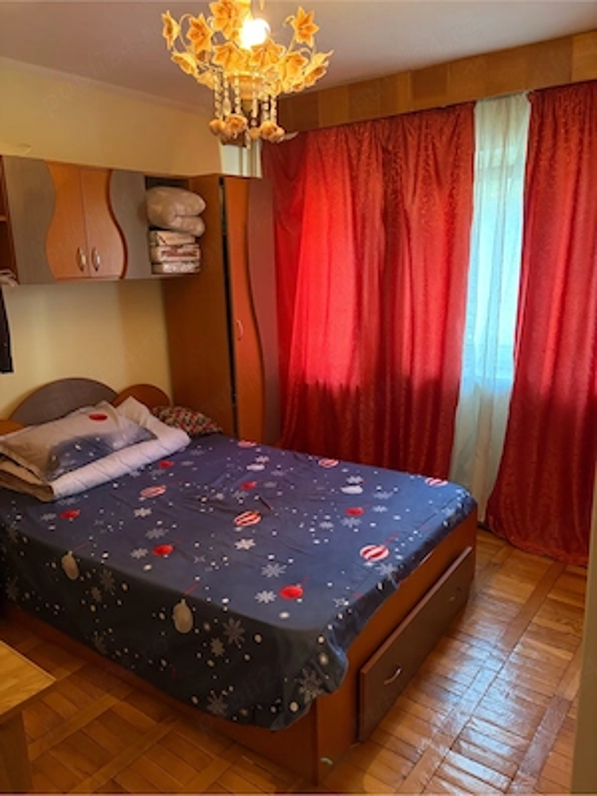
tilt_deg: -11.9
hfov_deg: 53.1
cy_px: 398
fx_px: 598
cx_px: 298
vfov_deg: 67.3
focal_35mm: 26
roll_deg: +1.7
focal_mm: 5.96
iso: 500
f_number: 1.6
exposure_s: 1/25
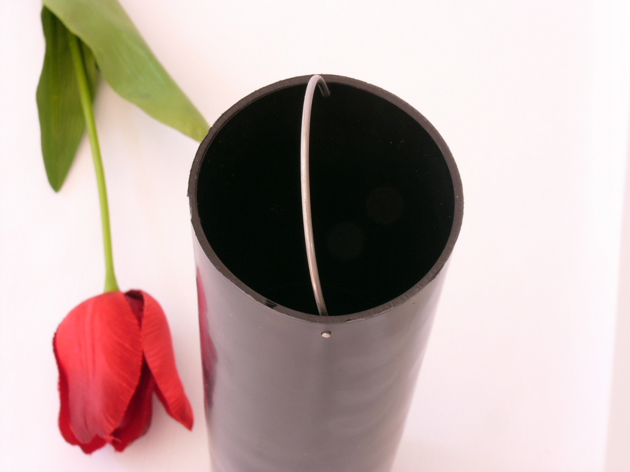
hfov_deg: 21.8
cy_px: 236
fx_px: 1638
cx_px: 315
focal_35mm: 90
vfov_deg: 16.4
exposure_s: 1/2.5
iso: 100
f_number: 10.1
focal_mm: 22.5
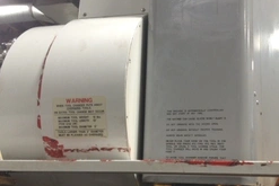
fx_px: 457
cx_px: 154
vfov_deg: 23.0
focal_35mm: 59
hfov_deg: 33.9
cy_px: 100
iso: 80
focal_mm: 4.28
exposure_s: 1/20
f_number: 2.4
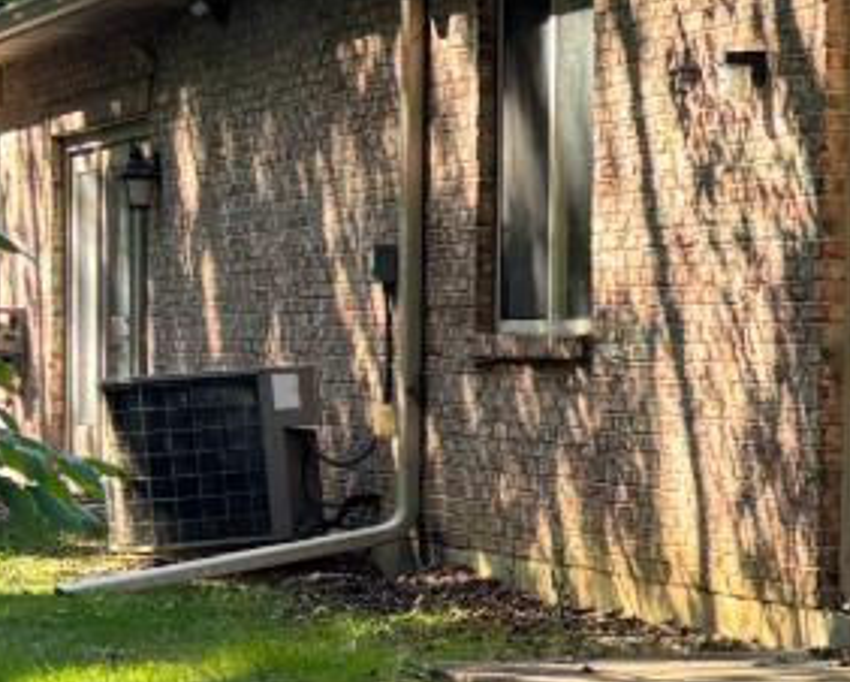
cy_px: 554
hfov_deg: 12.6
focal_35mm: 135
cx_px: 1691
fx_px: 3399
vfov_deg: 11.4
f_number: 1.6
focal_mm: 5.96
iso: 50
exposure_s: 1/130
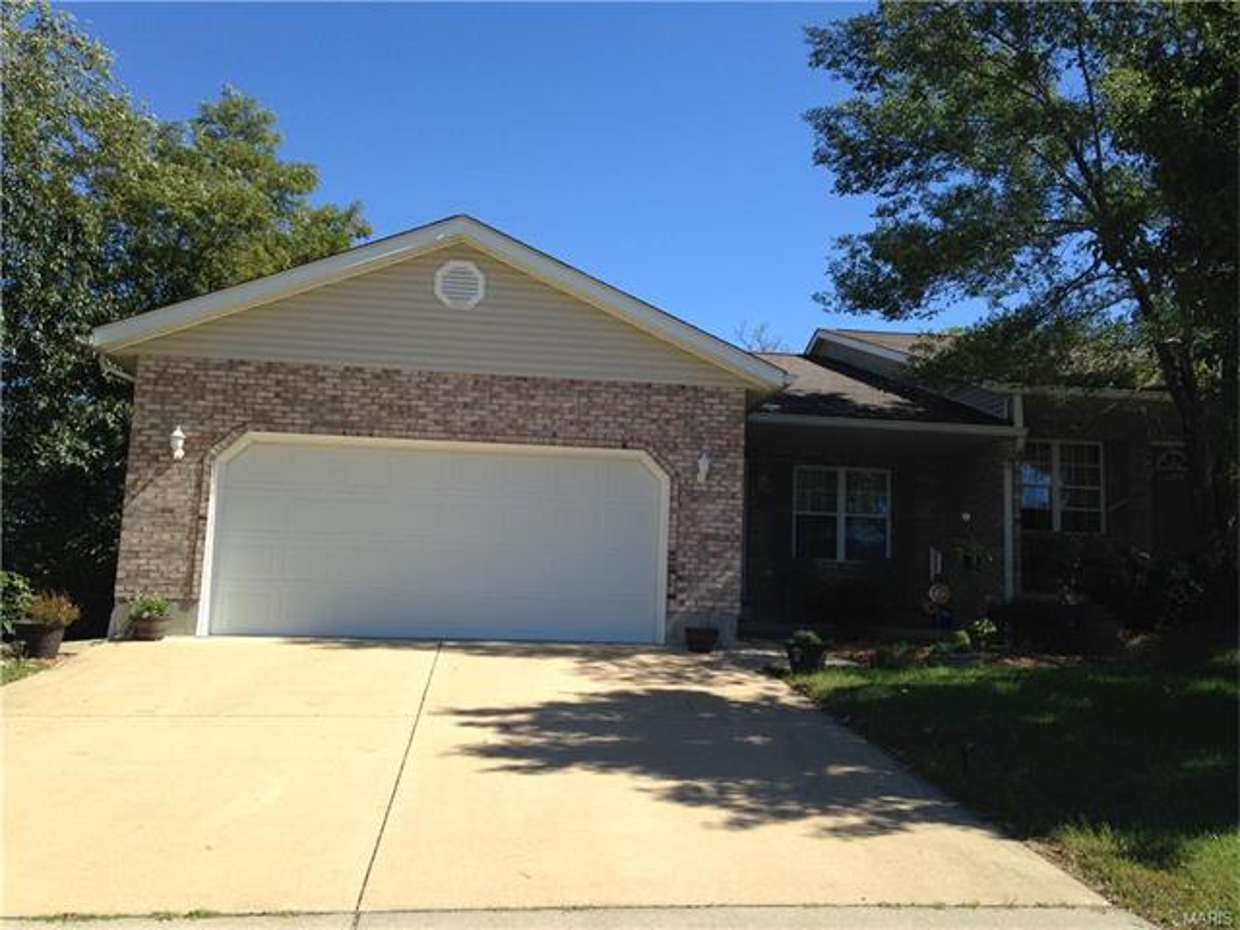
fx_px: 1182
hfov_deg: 55.4
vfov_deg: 42.9
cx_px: 620
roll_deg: -1.3
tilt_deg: +6.6
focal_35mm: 33
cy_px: 465
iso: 50
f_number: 2.4
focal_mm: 4.12
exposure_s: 1/1063
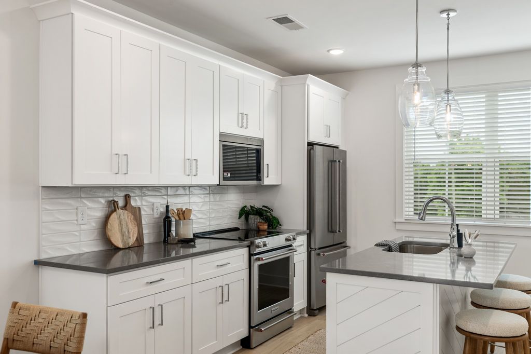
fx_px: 516
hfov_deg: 54.4
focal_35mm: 35
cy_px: 177
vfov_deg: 37.8
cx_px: 266
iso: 100
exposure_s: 1/6
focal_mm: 35
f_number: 8
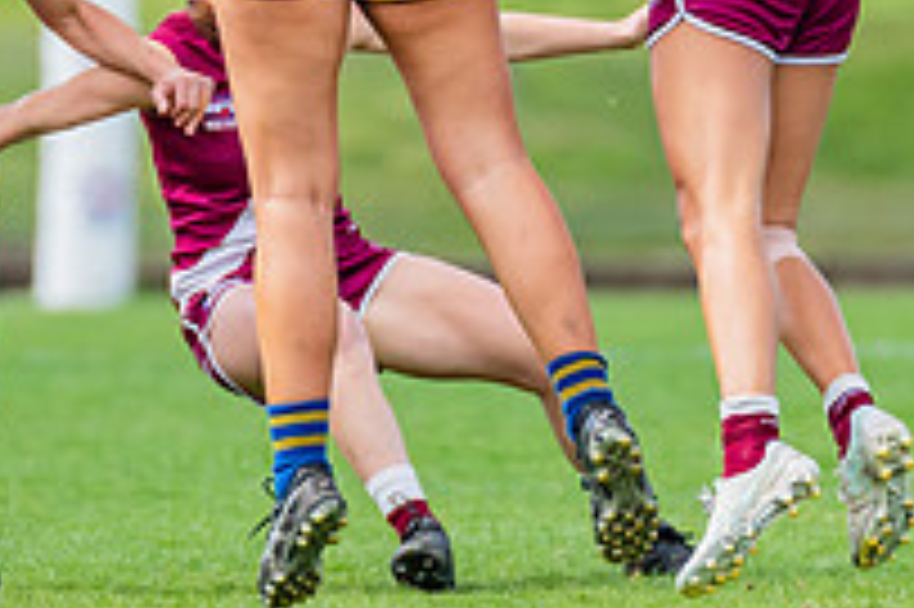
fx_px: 33308
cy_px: -147
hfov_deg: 1.6
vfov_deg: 1.0
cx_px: 664
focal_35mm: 1313
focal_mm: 360
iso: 800
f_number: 5
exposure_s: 1/1600
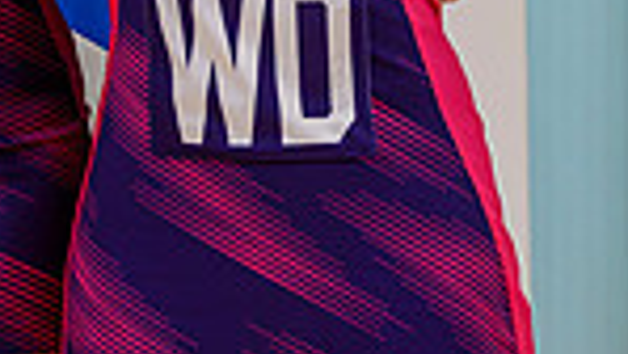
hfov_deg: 6.4
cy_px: -228
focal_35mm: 332
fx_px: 5531
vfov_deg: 3.6
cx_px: -309
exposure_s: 1/160
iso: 500
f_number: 3.5
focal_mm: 72
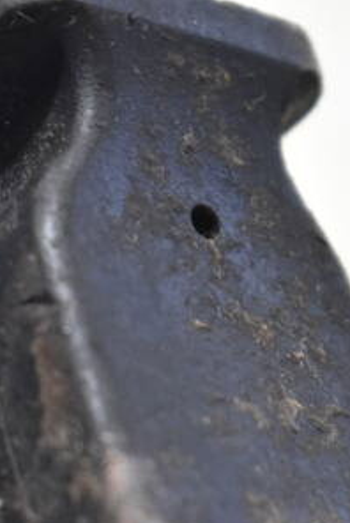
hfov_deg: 5.4
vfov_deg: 8.0
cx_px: 226
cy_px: 719
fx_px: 3703
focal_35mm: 255
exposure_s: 1/100
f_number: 5.6
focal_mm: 55
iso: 1600
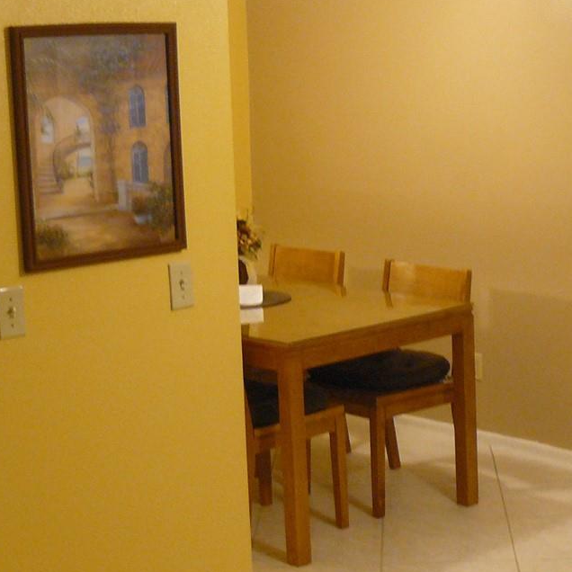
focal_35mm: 80
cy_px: 346
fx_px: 1496
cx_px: 493
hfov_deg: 21.3
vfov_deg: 21.6
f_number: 2.8
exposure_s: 1/10
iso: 200
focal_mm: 6
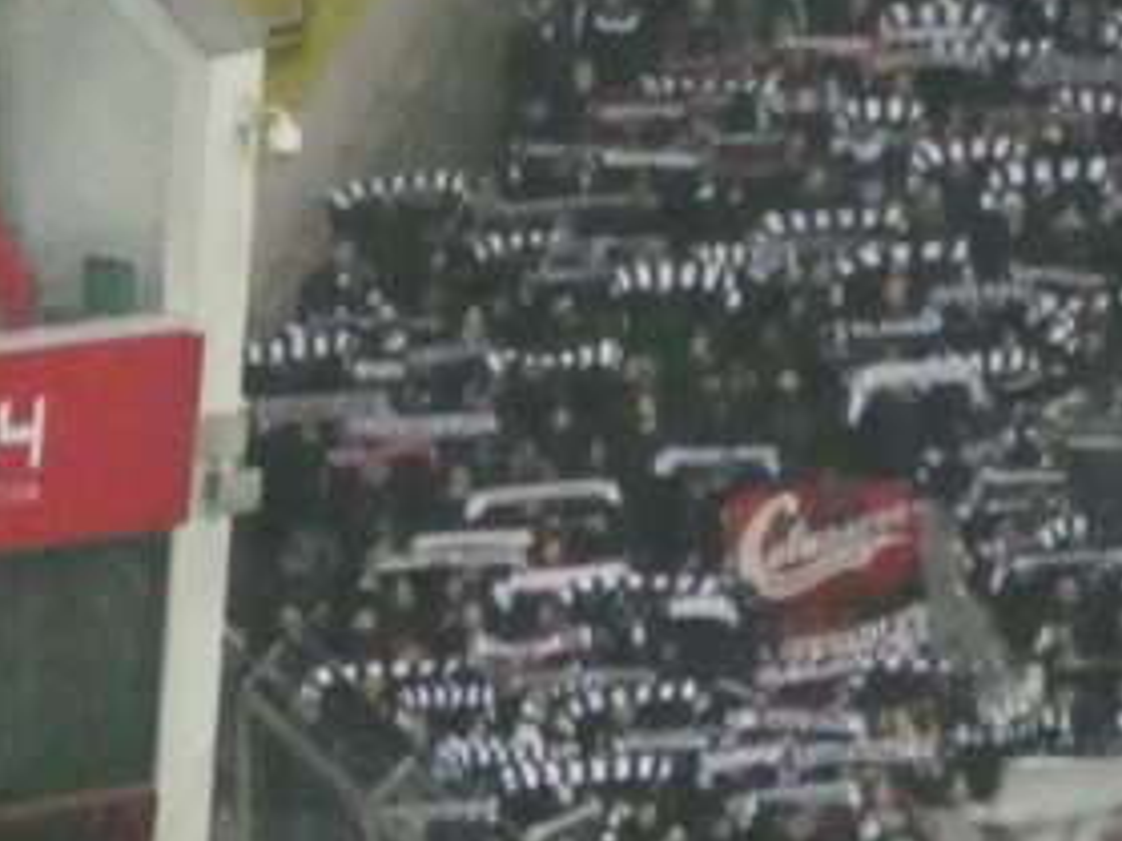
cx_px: 2682
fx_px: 16750
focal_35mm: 517
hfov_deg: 3.8
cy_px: 499
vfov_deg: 2.9
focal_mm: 16.1
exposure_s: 1/80
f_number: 4.9
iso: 1250
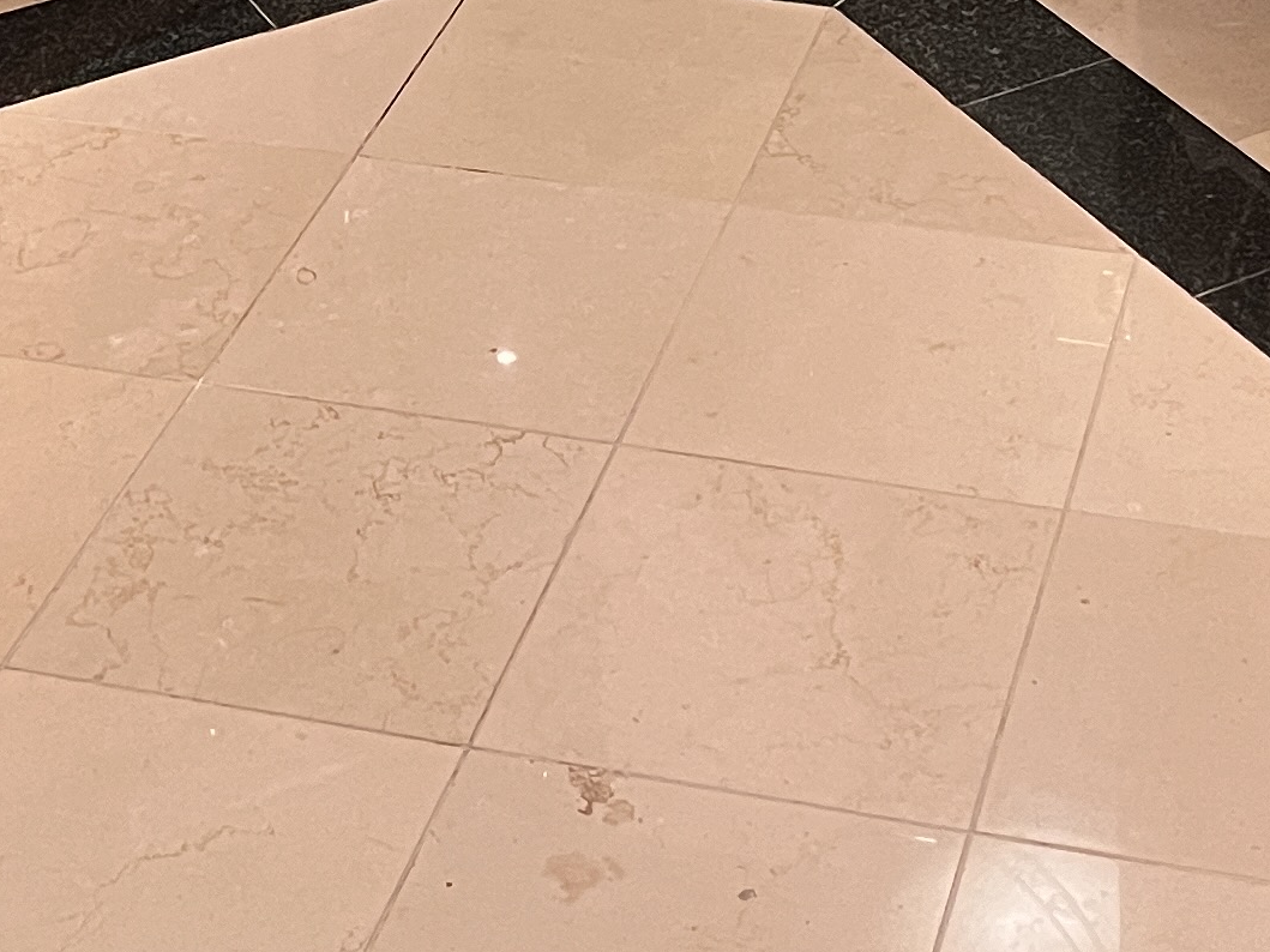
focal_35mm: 99
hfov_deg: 19.8
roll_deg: +2.1
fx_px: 3632
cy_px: -681
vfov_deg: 13.6
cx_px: 698
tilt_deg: -18.7
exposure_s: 1/50
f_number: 1.5
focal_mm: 5.7
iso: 320
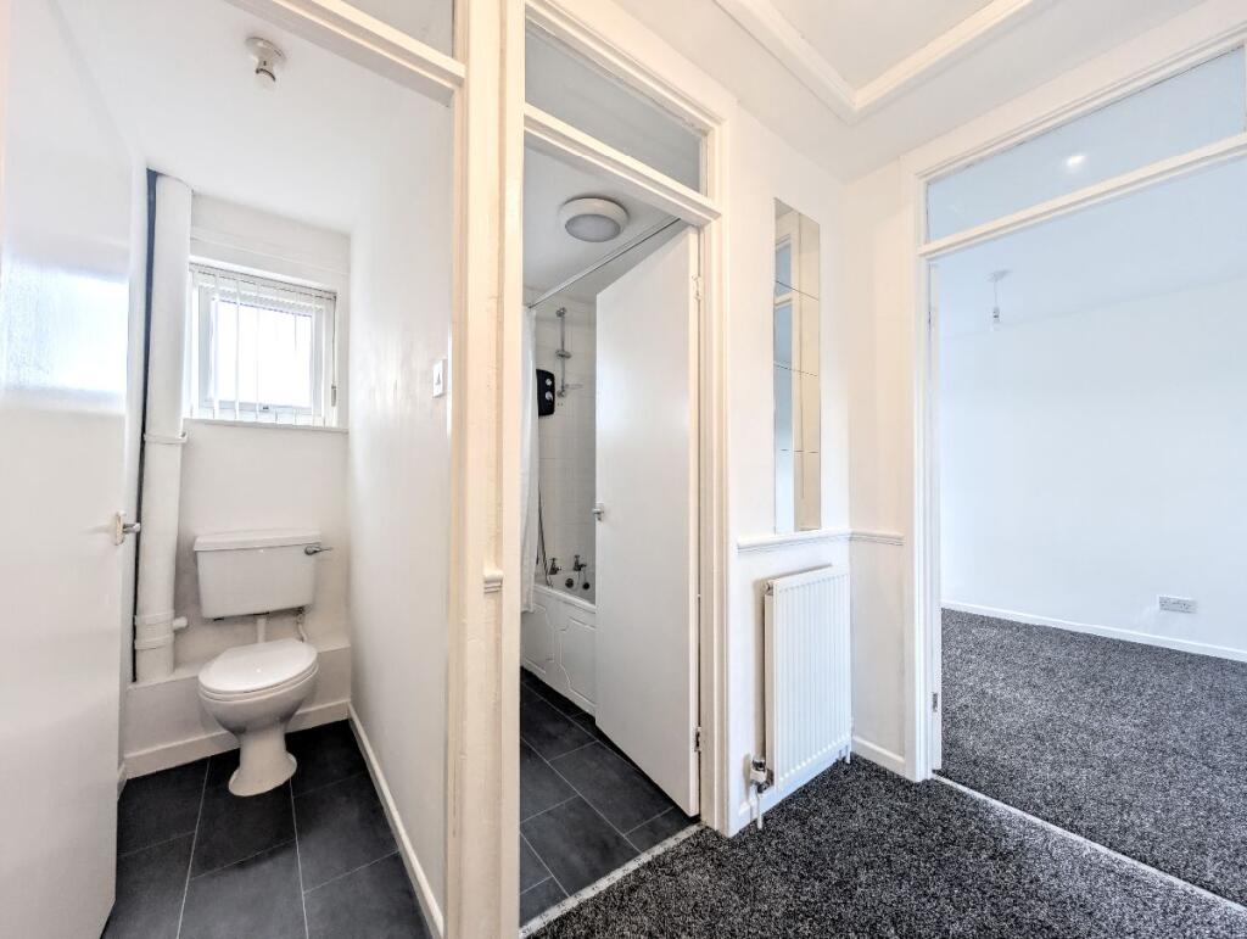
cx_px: 624
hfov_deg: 110.5
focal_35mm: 12
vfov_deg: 94.6
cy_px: 470
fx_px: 433
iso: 36
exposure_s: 1/126
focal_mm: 2.02
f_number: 1.7
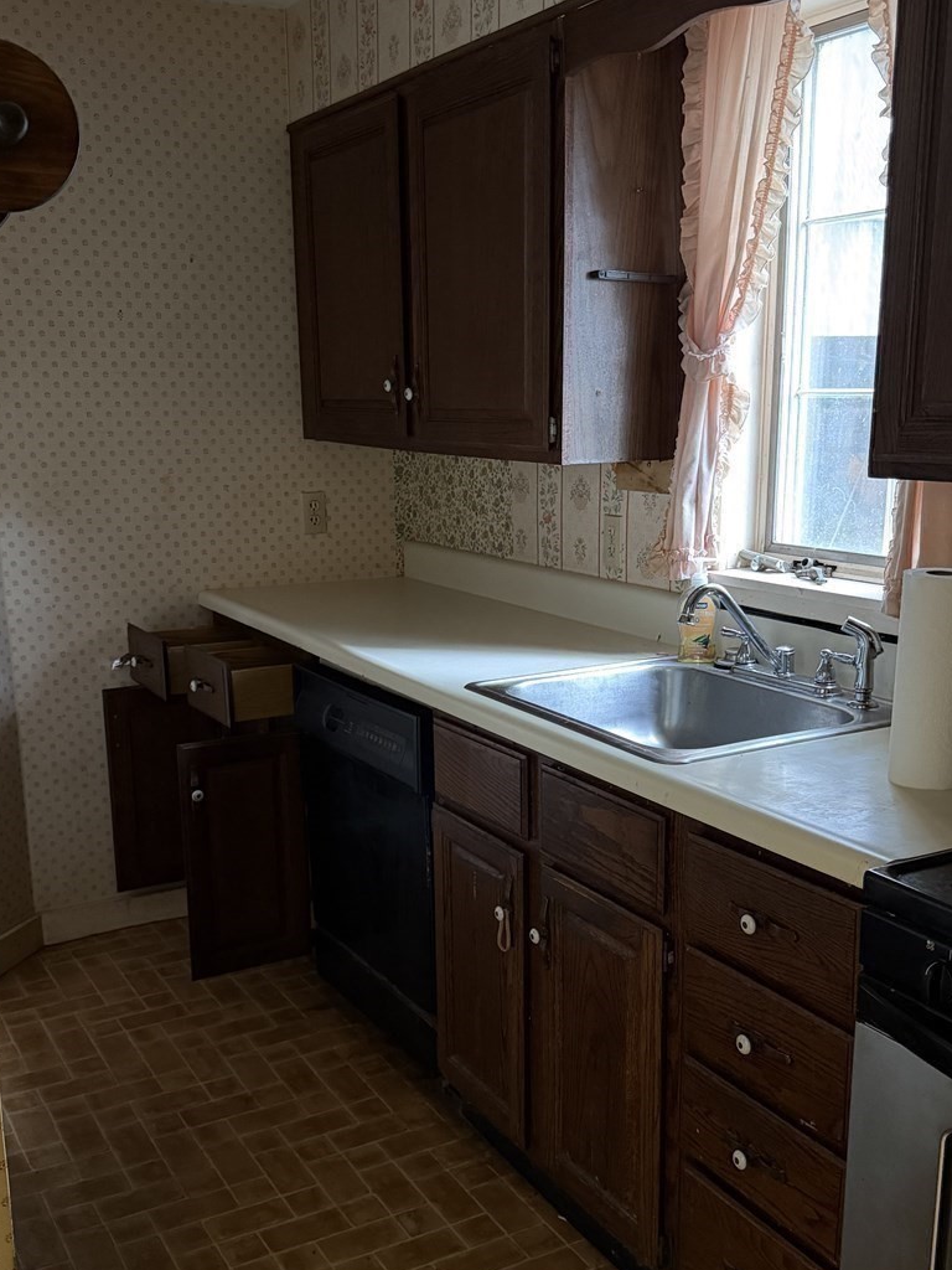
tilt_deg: -15.0
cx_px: 478
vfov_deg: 51.2
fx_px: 1320
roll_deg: +0.3
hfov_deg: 39.7
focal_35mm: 36
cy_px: 732
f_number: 1.78
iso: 1000
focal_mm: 6.76
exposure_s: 1/30
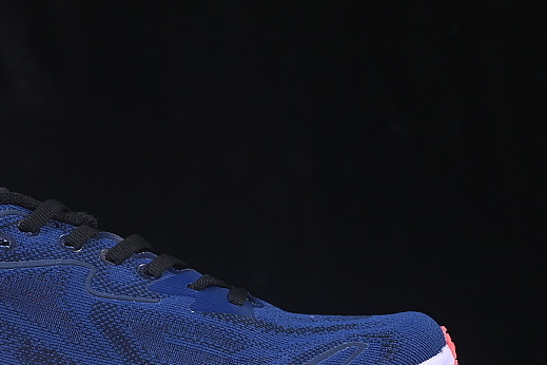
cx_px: 90
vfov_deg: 8.8
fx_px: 2370
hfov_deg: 13.1
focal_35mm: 156
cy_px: 267
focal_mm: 50
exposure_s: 1/60
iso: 160
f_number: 6.3
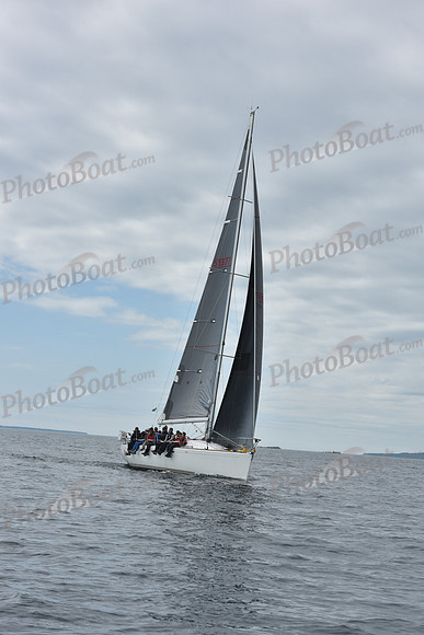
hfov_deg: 17.1
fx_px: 1412
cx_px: 212
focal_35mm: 80
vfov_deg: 25.4
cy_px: 318
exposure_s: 1/800
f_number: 11
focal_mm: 80
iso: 250
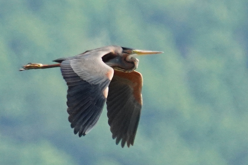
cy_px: 82
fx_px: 4133
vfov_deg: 2.3
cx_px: 124
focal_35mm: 600
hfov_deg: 3.4
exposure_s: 1/2000
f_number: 7.1
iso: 1000
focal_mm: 600
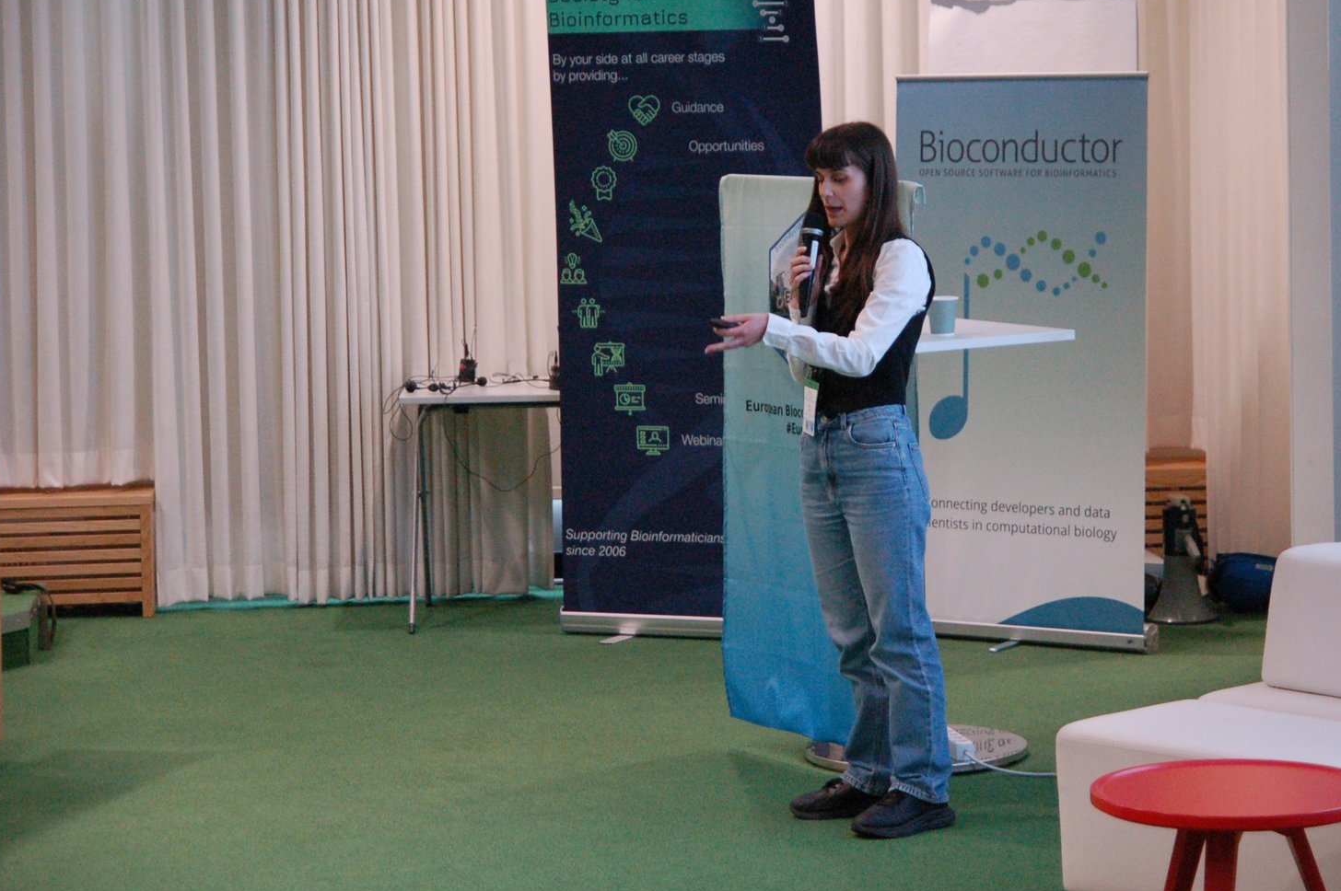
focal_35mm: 103
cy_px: 307
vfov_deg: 13.2
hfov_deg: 19.8
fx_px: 3833
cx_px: 899
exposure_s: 1/125
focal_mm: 50
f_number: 3.2
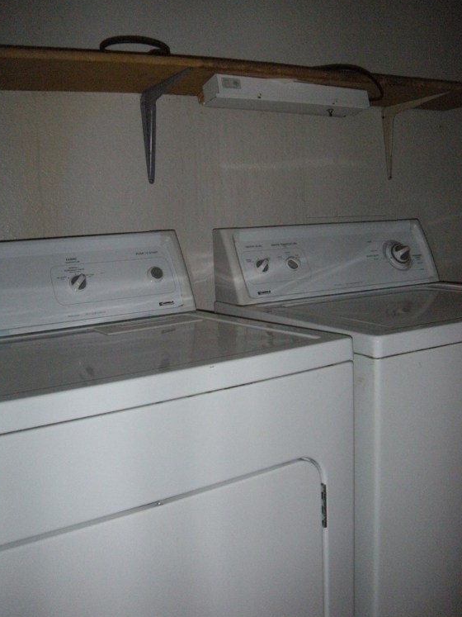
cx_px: 230
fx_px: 641
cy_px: 308
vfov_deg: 51.4
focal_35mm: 36
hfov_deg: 39.6
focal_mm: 5.9
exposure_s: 1/60
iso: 400
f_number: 3.8
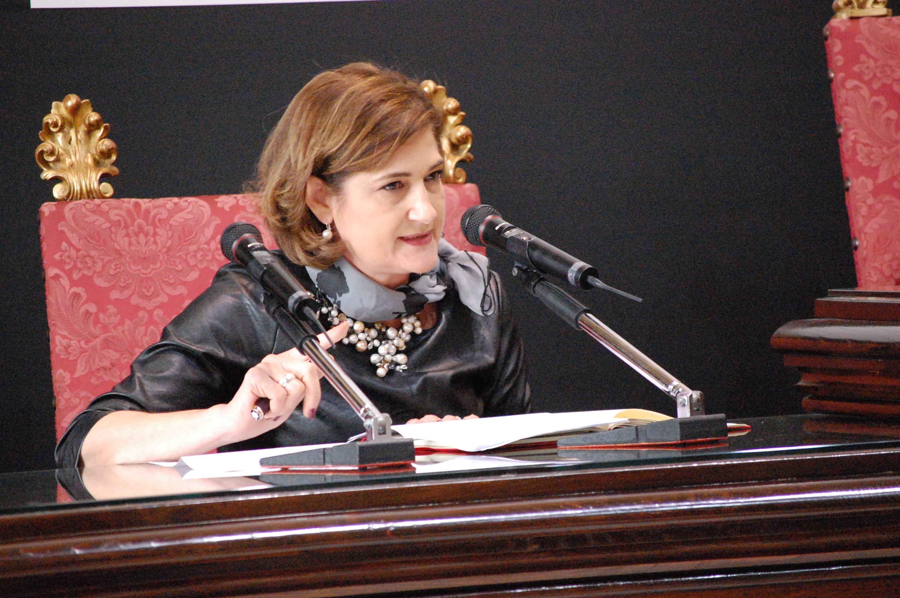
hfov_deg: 8.3
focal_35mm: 248
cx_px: 450
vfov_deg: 5.5
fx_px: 6182
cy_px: 299
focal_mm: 165
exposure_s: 1/30
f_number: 5.3
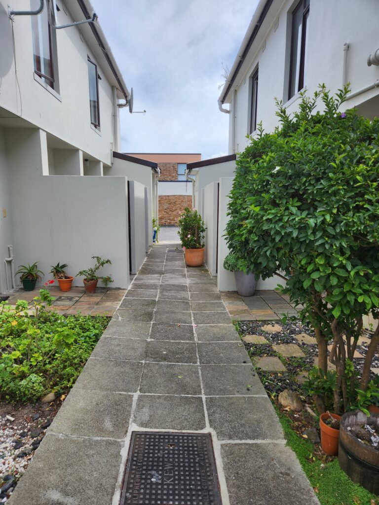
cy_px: 252
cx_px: 190
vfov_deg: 73.9
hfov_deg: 58.9
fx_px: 336
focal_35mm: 23
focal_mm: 5.4
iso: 20
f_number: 1.8
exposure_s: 1/1283
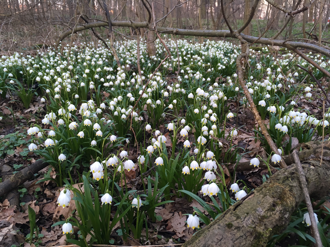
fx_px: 276
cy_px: 124
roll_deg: -1.9
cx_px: 165
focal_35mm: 29
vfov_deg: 48.2
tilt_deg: -19.4
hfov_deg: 61.7
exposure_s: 1/33
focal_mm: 4.15
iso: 100
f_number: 2.2
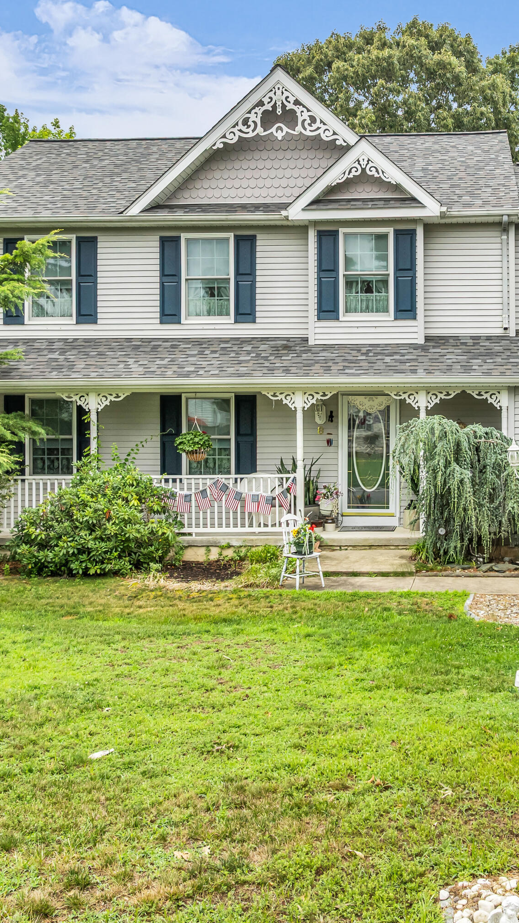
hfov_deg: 29.7
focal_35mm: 39
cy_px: 435
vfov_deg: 51.6
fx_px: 954
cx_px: 423
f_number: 2.8
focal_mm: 12.29
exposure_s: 1/1000
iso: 200
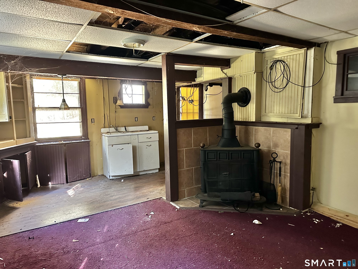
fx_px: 248
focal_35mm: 24
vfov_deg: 56.8
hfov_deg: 71.6
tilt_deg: -6.3
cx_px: 179
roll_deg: +0.8
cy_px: 134
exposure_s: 1/42
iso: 1000
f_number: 1.78
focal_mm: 6.86
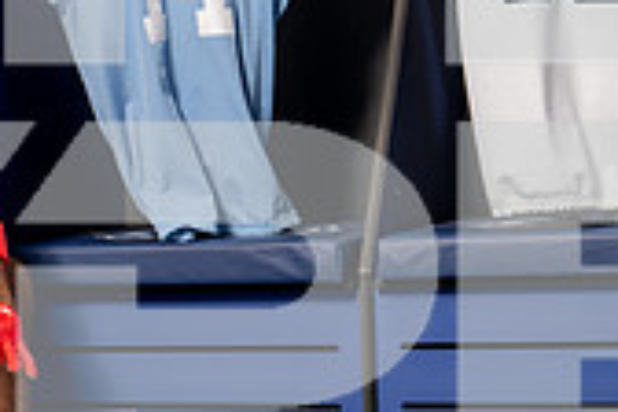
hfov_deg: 14.5
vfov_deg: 9.9
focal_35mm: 138
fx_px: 2369
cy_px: 318
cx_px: -55
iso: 500
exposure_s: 1/250
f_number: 5.6
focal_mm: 40
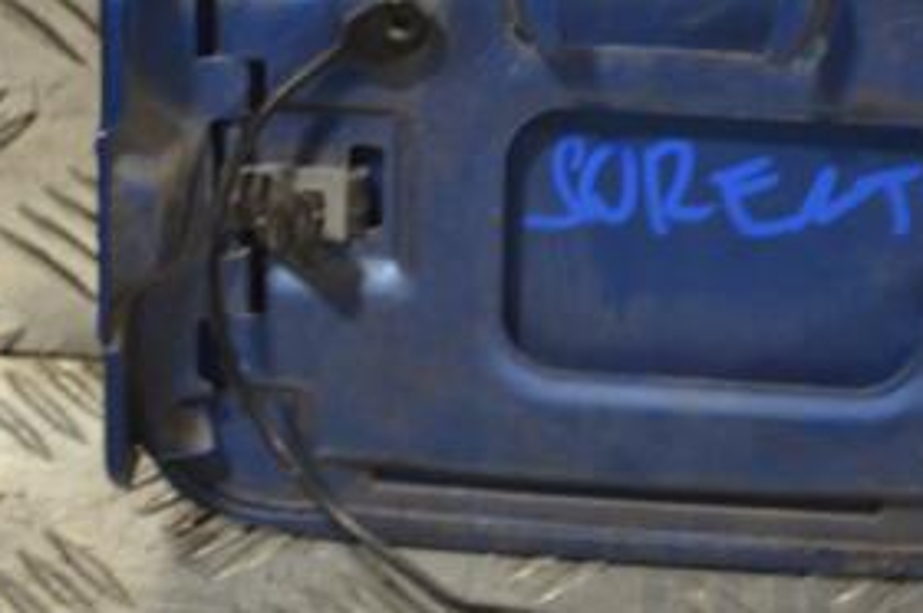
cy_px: 181
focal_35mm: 177
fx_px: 4535
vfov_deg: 7.7
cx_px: 580
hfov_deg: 11.6
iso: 200
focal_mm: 55
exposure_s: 1/30
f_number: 5.6
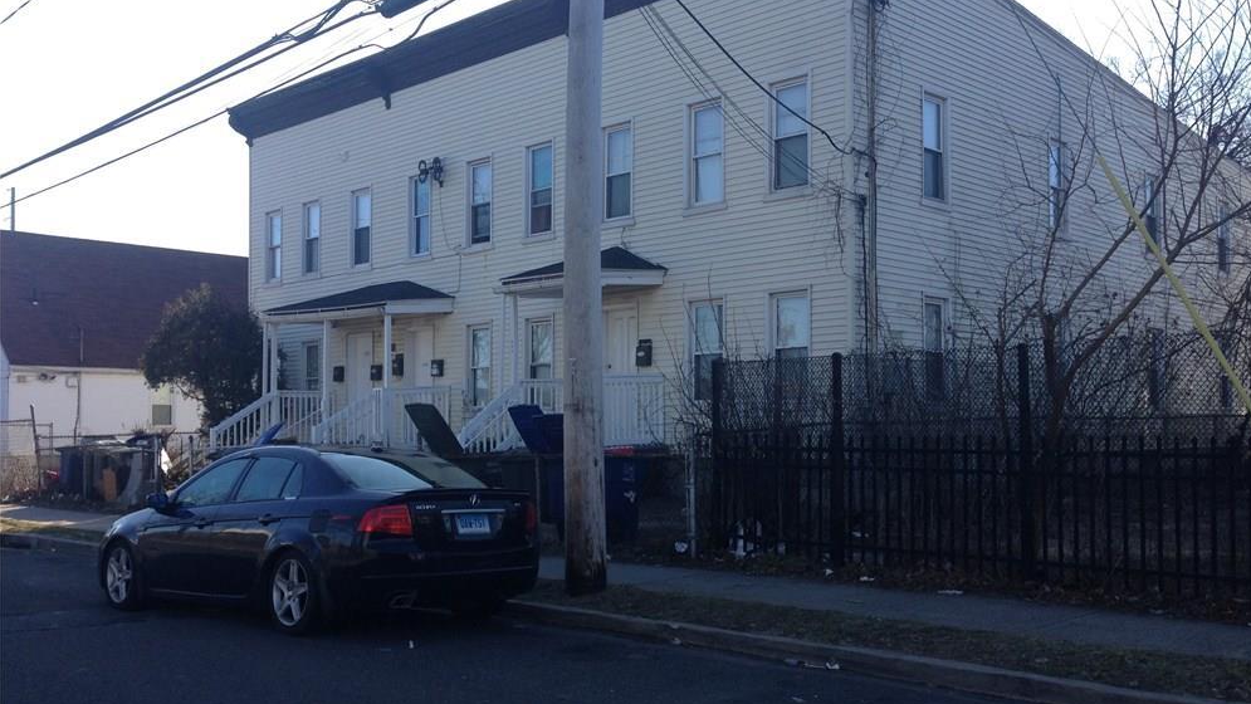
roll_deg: +0.1
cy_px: 399
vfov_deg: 32.0
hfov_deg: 54.0
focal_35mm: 37
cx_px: 642
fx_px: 1228
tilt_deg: +0.7
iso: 50
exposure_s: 1/695
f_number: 2.4
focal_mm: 4.12
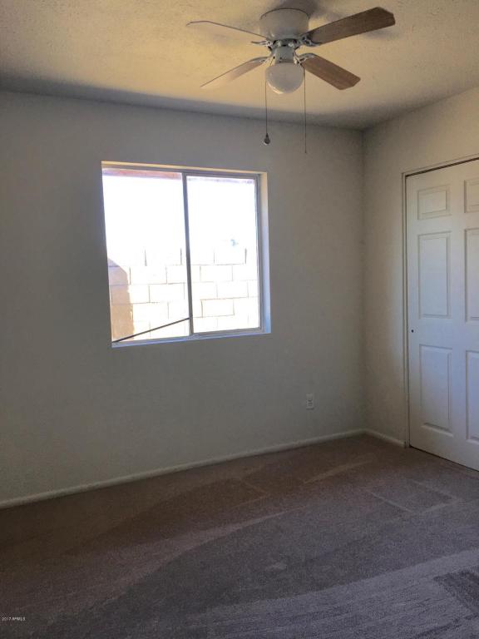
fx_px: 535
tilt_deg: -4.3
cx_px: 240
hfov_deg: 48.2
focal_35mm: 29
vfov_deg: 61.7
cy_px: 320
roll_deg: +0.9
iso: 40
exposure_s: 1/120
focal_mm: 4.15
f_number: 2.2
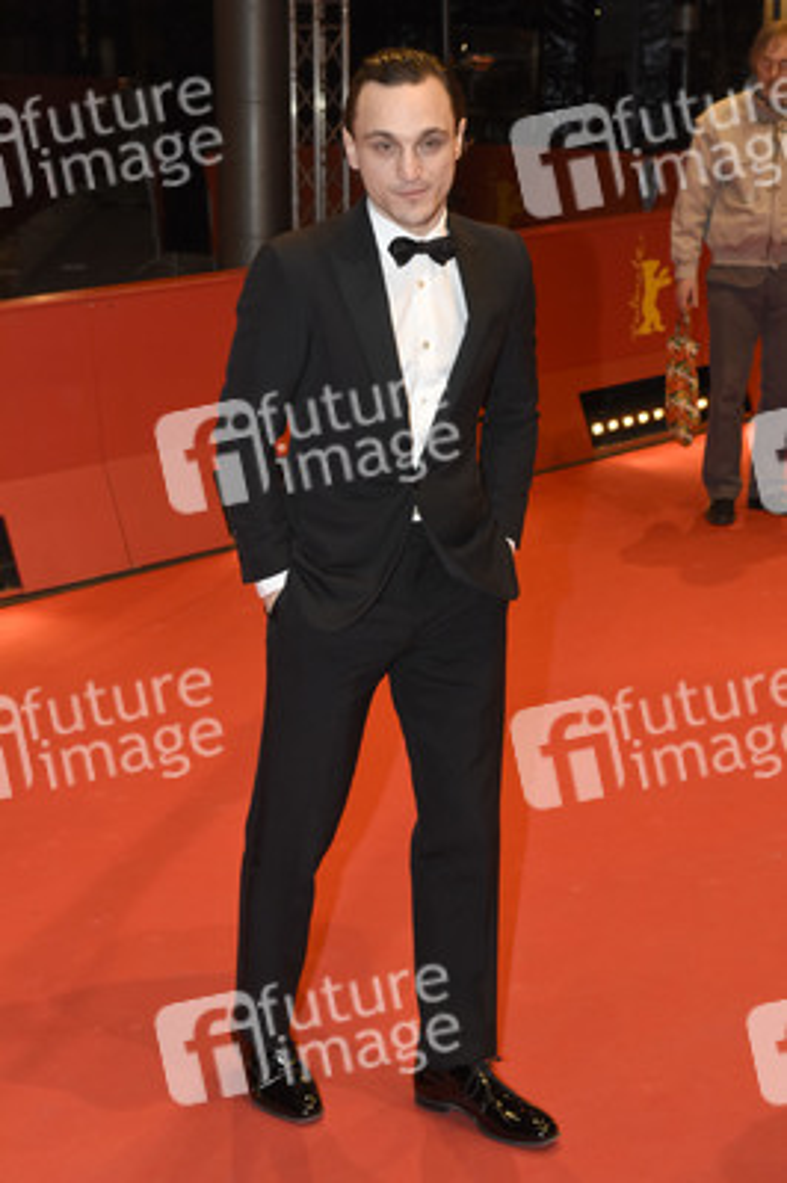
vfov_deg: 35.1
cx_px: 394
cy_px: 592
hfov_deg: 23.7
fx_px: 1872
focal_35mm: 57
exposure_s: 1/250
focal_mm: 38
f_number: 5.6
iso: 1250
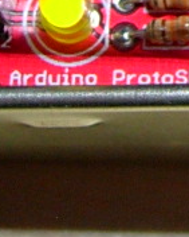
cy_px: -209
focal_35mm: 216
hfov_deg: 6.9
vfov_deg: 8.5
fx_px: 1509
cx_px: 409
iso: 173
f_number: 2.8
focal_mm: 7.8
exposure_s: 1/32
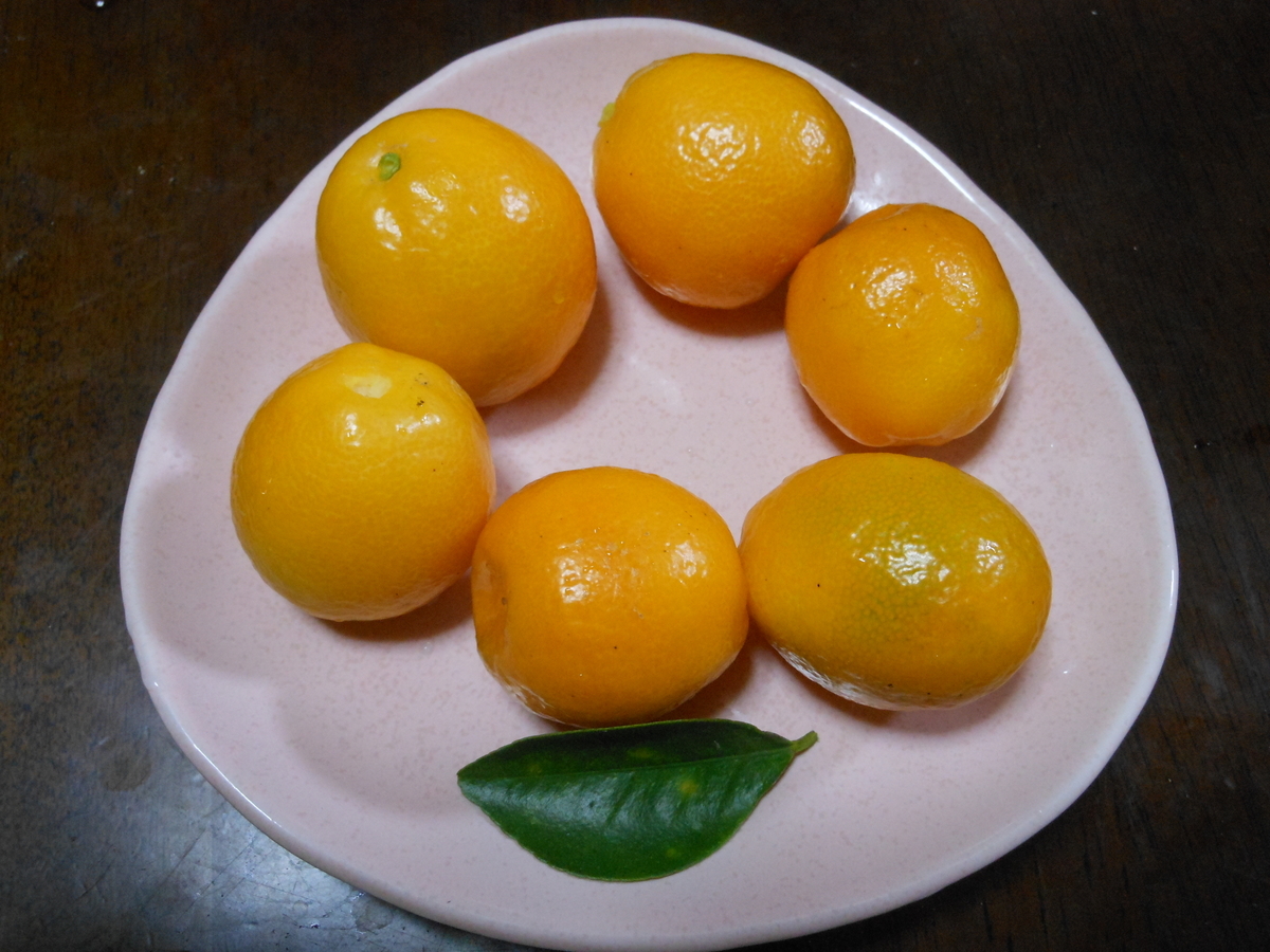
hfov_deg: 55.4
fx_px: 1211
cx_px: 635
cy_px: 476
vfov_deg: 42.9
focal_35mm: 33
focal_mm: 5.9
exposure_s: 1/30
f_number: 4
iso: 400
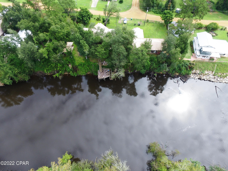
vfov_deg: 66.0
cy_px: 86
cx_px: 114
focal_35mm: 20
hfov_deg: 81.7
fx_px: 132
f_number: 2.8
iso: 100
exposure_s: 1/282
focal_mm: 3.61
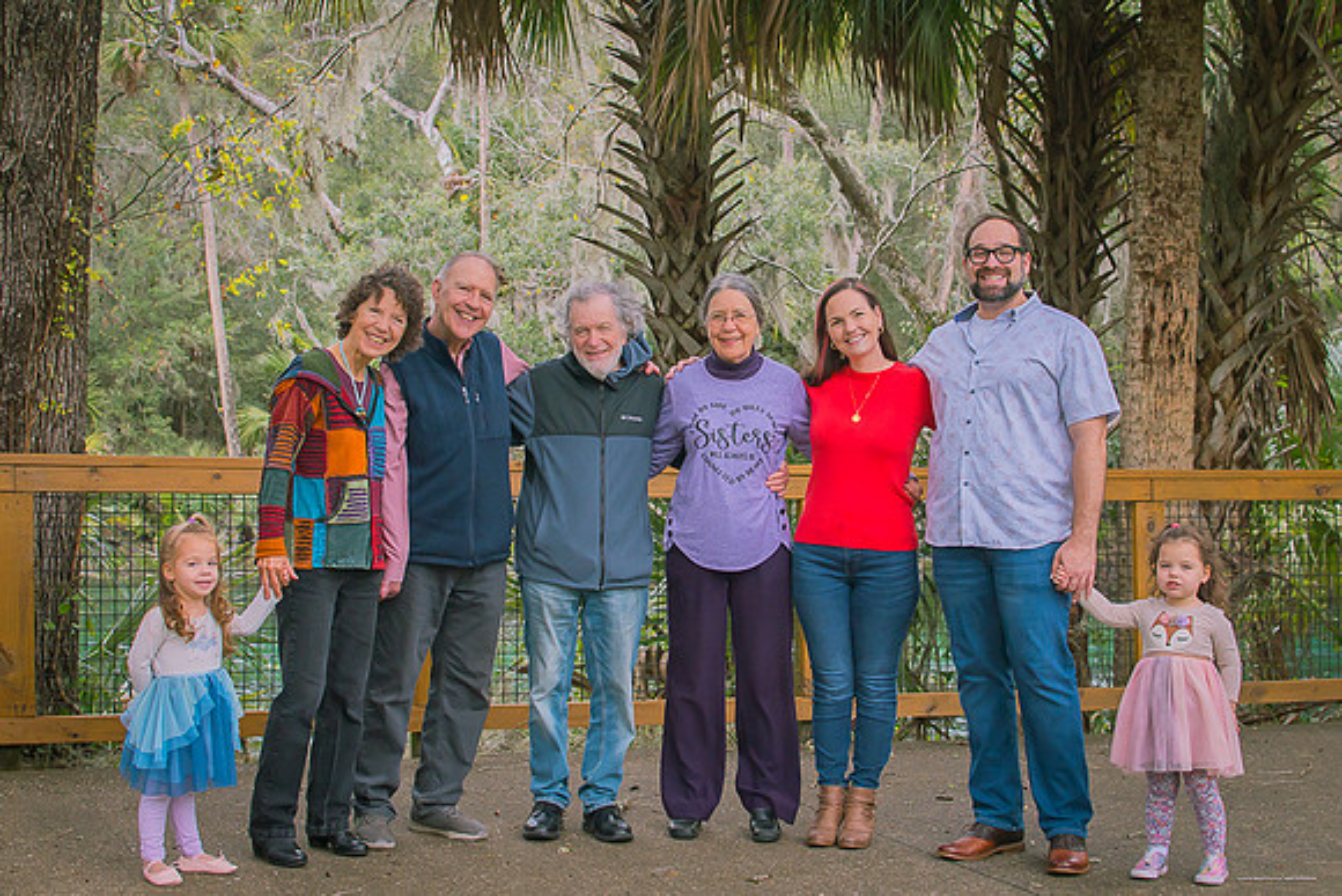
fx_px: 2264
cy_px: 413
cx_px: 695
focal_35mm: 61
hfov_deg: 33.0
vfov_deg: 22.4
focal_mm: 35
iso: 200
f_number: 5
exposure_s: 1/400
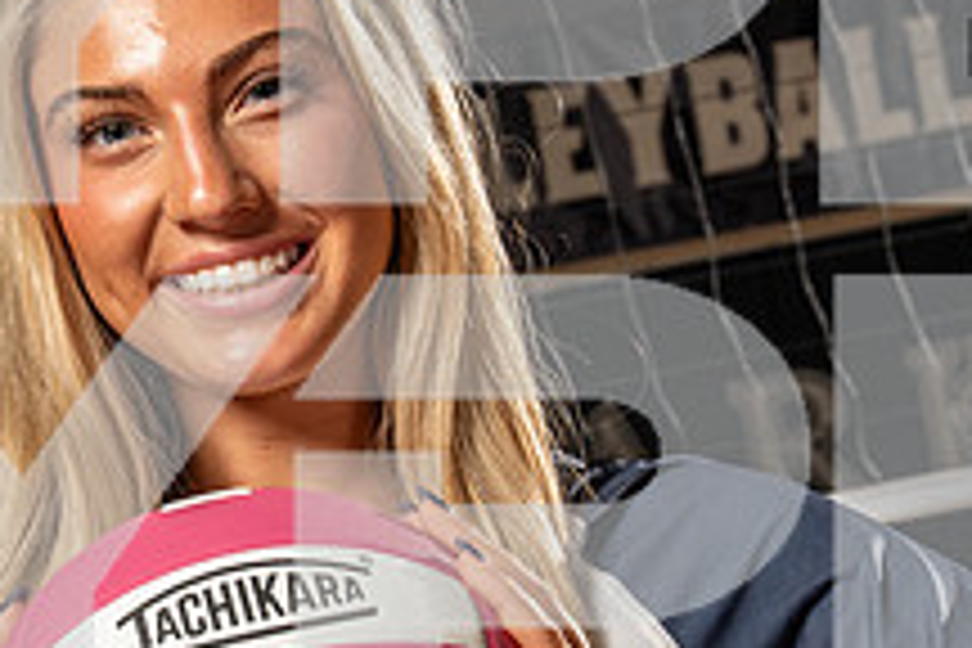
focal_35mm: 177
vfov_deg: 7.7
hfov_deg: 11.6
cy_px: 515
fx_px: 4779
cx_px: 207
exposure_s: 1/250
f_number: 11
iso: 640
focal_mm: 66
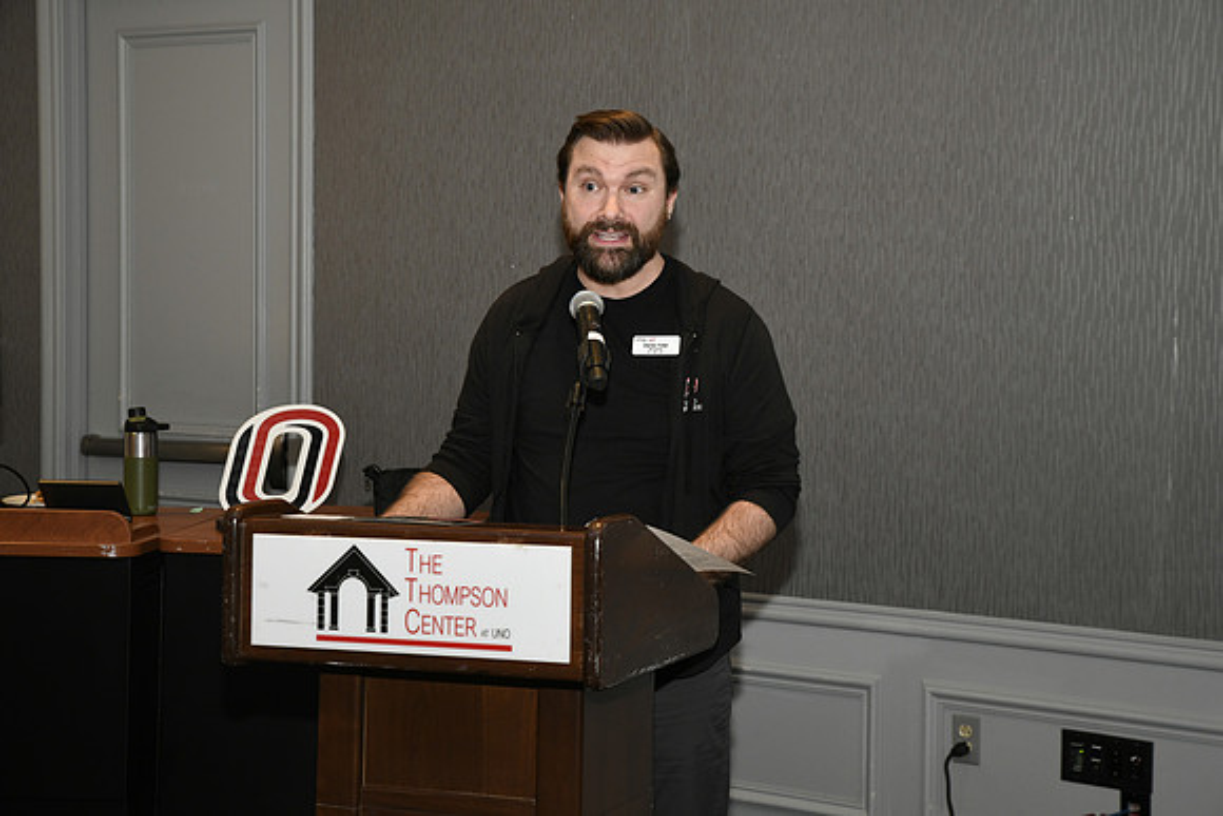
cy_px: 408
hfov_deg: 29.6
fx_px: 2311
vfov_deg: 20.0
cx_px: 612
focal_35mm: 68
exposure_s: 1/60
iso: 1600
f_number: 8
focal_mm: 68
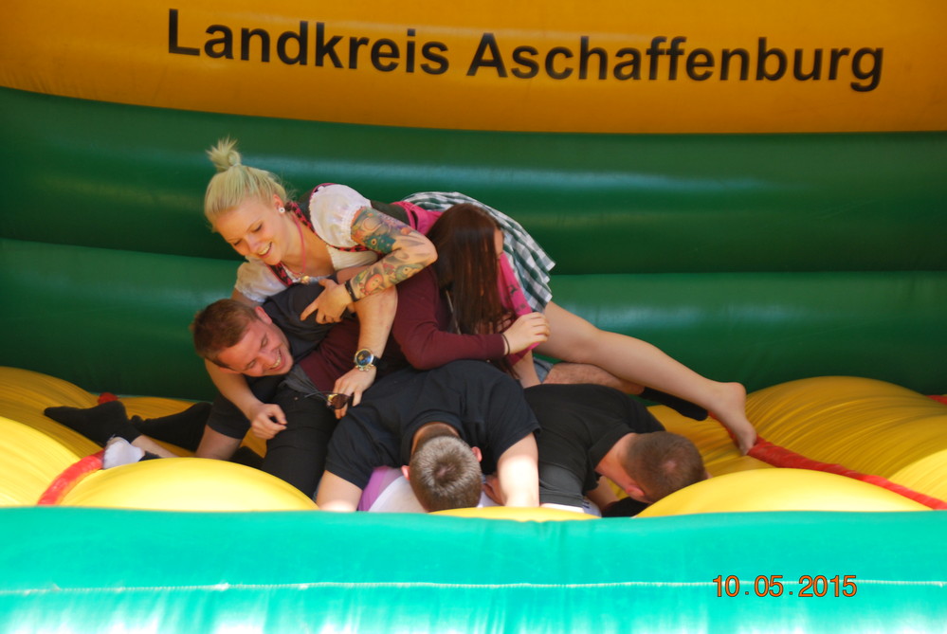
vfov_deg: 14.8
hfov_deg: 21.9
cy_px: 317
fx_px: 2450
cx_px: 474
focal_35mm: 93
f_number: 5.3
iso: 200
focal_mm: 62
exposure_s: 1/250
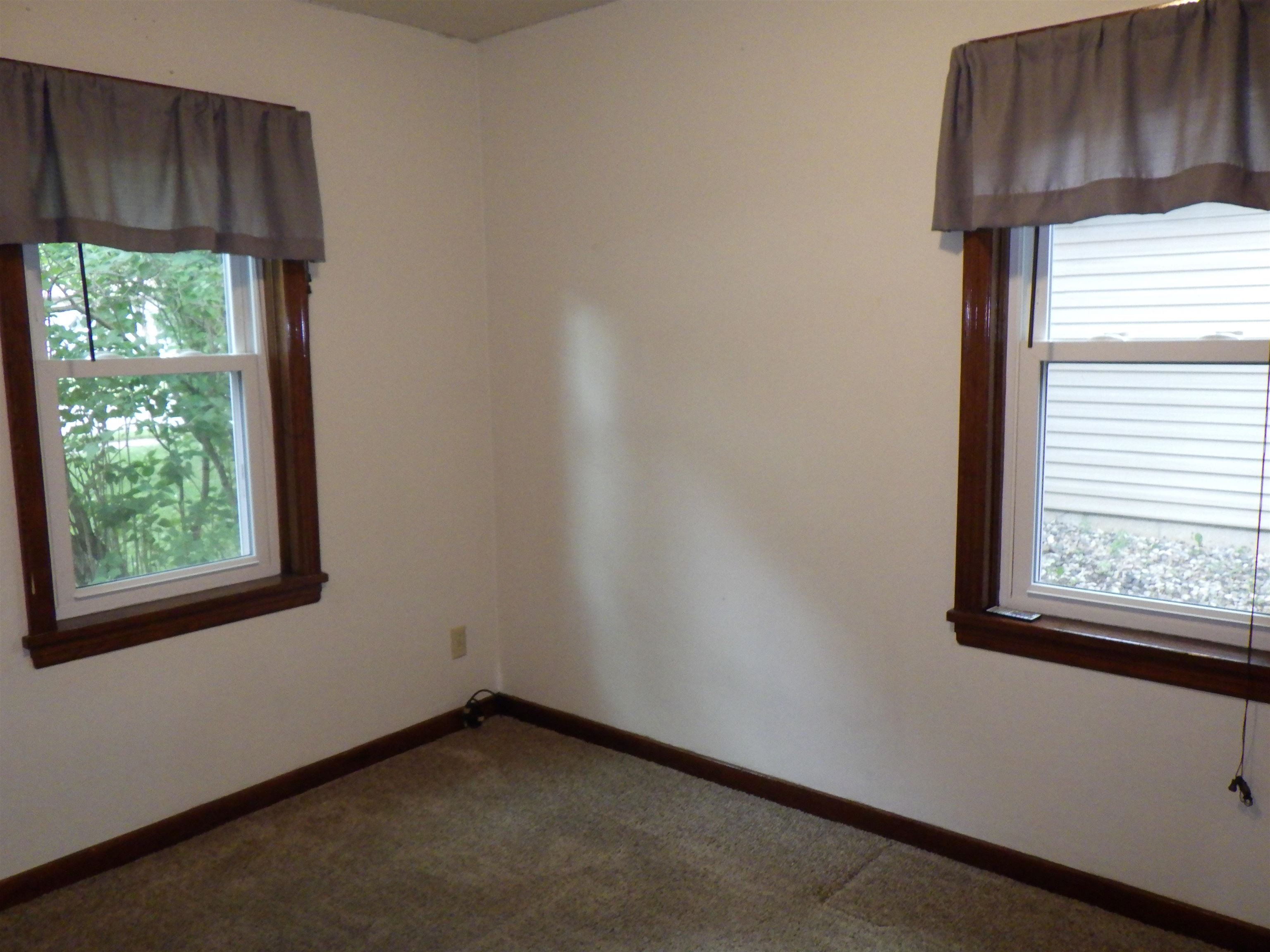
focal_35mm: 28
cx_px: 635
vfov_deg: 49.7
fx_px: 1027
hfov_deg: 63.4
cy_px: 476
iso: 640
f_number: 3.5
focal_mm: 5
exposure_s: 1/40
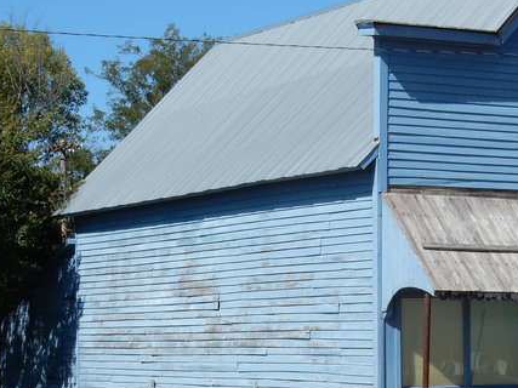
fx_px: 1990
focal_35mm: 133
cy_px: 244
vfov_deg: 11.1
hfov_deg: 14.8
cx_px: 358
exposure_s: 1/1250
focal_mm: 12.6
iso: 125
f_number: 4.8
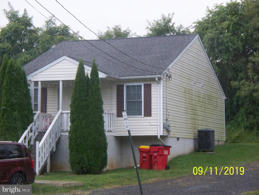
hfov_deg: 18.7
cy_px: 98
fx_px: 786
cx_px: 130
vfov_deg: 14.1
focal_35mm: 105
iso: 250
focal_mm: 22.05
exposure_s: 1/200
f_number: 3.8
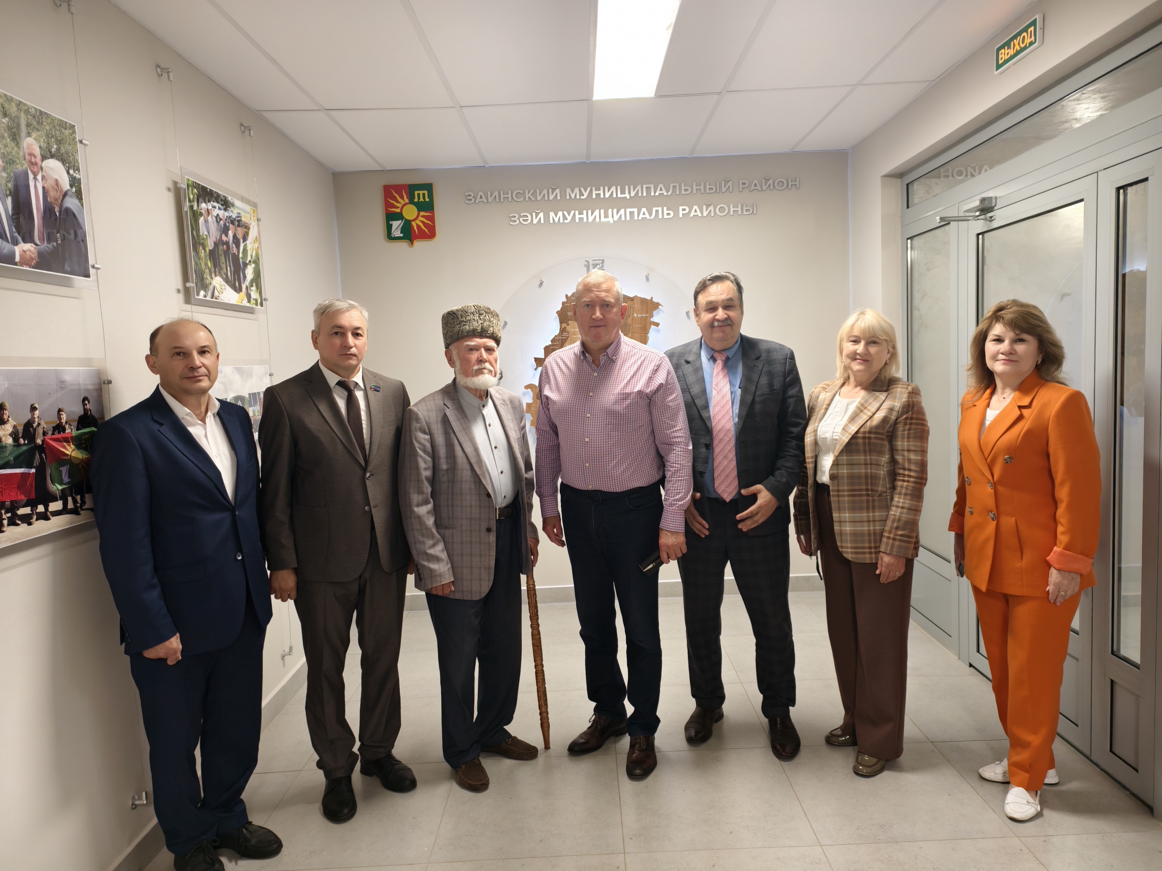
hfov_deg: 73.9
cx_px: 581
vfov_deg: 58.9
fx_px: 772
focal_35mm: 23
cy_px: 436
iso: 191
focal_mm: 6.54
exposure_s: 1/50
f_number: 16
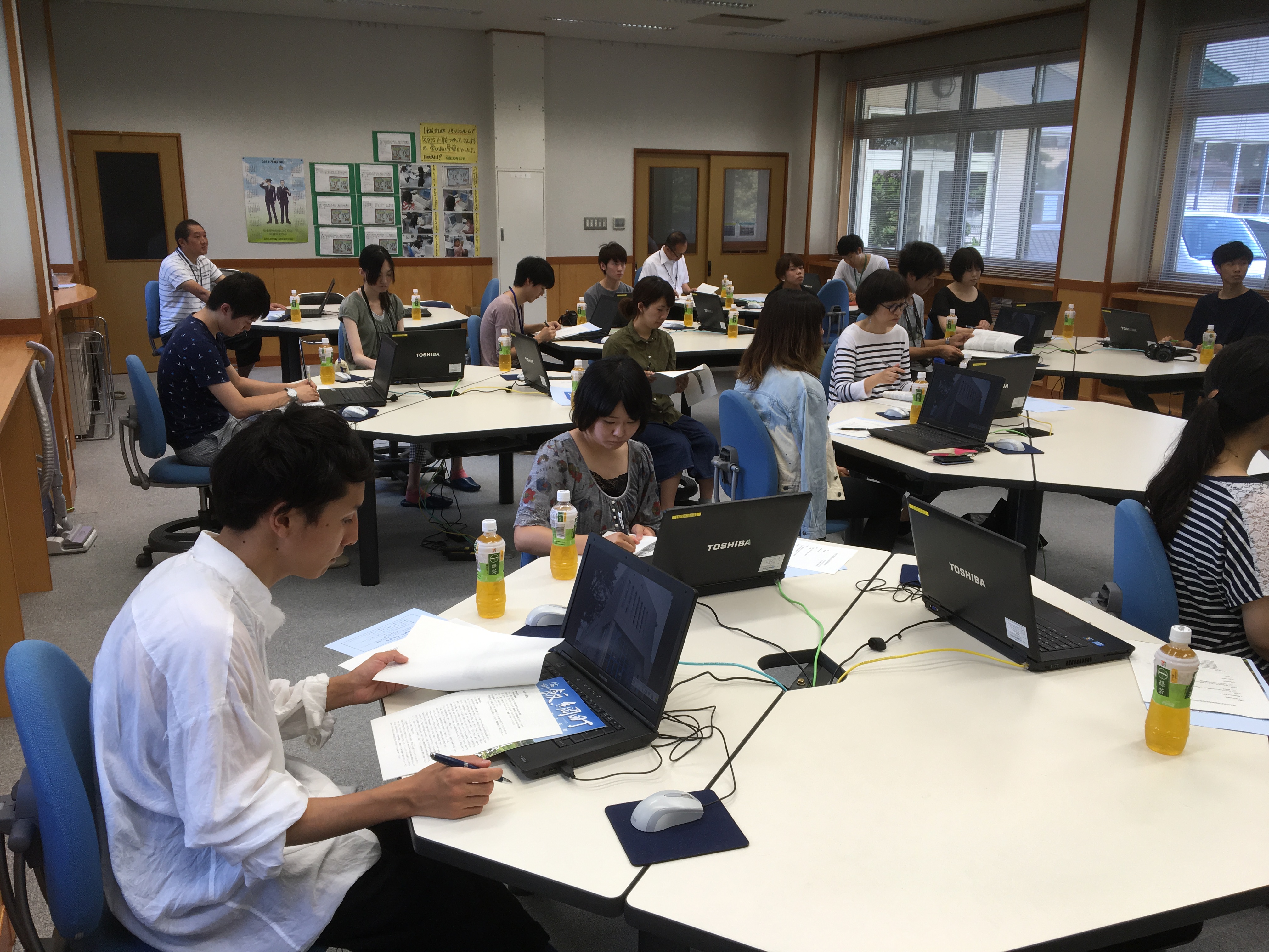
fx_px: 1063
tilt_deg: -15.9
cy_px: 476
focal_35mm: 29
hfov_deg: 61.7
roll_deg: -1.0
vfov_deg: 48.2
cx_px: 634
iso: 32
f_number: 2.2
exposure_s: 1/60
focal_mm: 4.15
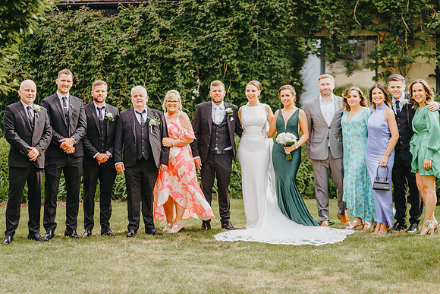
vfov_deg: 15.1
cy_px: 147
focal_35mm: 91
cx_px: 205
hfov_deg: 22.4
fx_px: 1110
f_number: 2.2
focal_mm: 85
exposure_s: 1/640
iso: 100
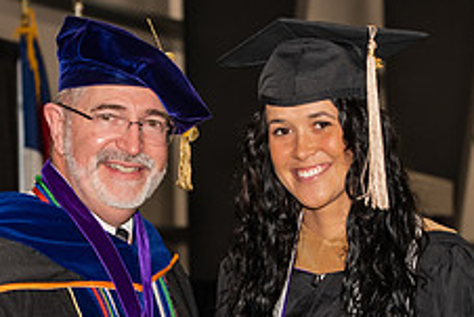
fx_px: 2701
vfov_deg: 6.7
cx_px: 220
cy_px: 343
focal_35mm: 205
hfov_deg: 10.0
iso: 1000
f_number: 5.6
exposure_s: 1/200
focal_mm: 80
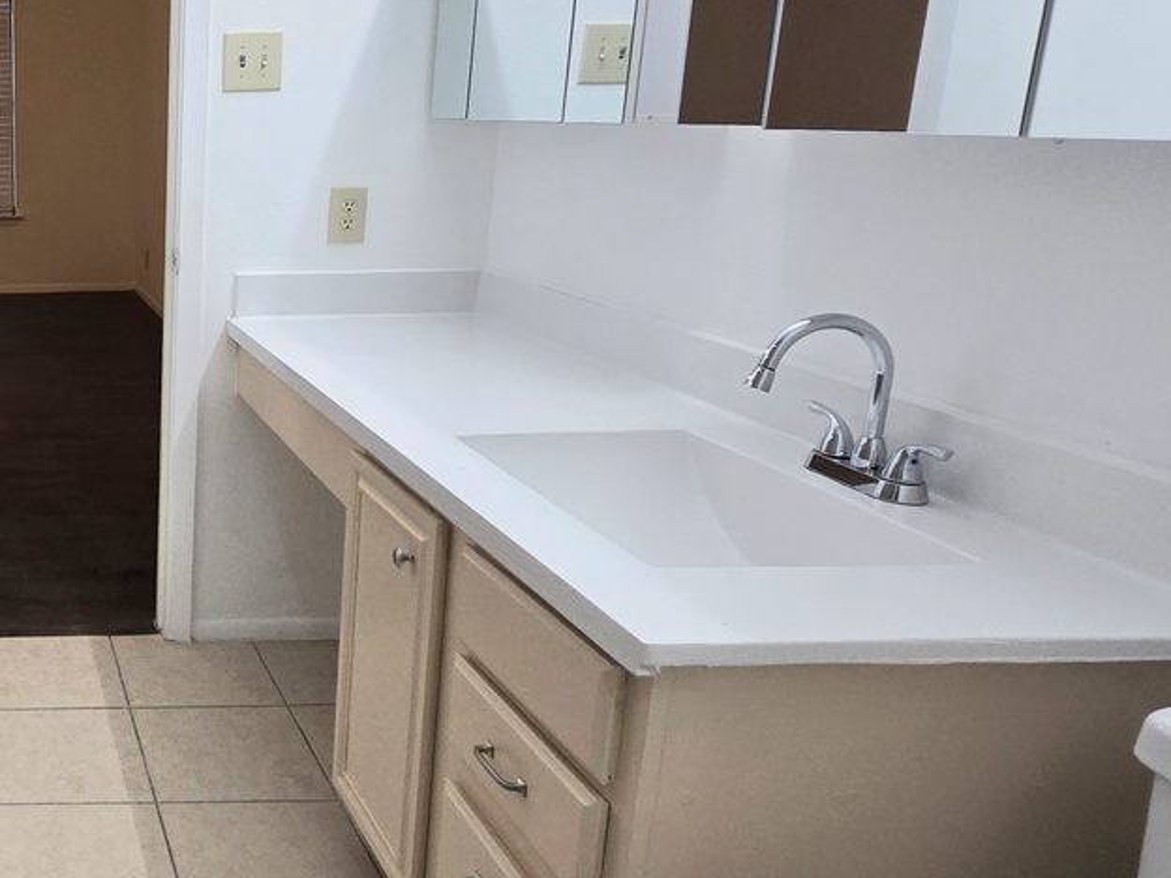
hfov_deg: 47.1
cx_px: -60
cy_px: 405
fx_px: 1015
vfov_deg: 46.8
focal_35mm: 30
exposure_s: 1/60
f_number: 2.2
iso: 50
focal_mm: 2.2
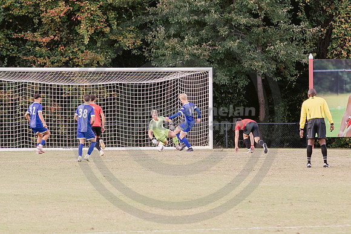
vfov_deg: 4.7
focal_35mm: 292
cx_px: 135
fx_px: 2847
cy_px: 55
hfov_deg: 7.1
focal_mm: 90
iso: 640
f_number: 3.2
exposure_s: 1/125
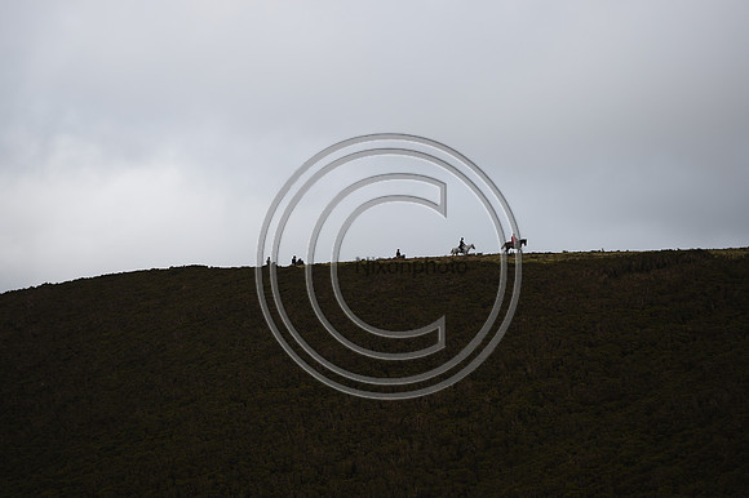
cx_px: 374
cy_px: 249
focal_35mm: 200
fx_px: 4159
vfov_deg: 6.9
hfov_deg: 10.3
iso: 140
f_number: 4.5
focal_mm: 200
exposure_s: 1/800
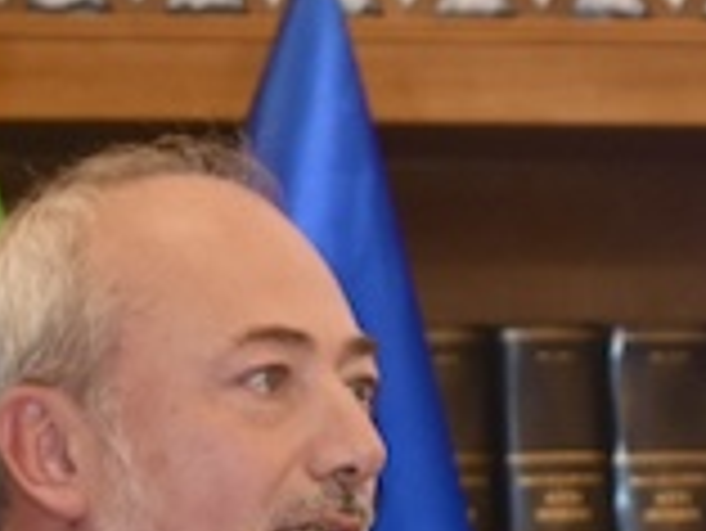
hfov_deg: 3.5
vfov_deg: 2.7
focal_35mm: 559
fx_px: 11410
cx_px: 544
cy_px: 864
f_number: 5
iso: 1250
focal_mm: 70
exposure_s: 1/60
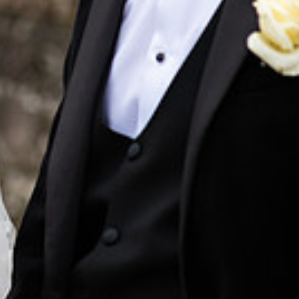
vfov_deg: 4.2
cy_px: -59
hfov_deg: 4.2
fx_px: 4036
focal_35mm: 413
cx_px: -76
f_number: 3.5
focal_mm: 112
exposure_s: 1/160
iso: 160
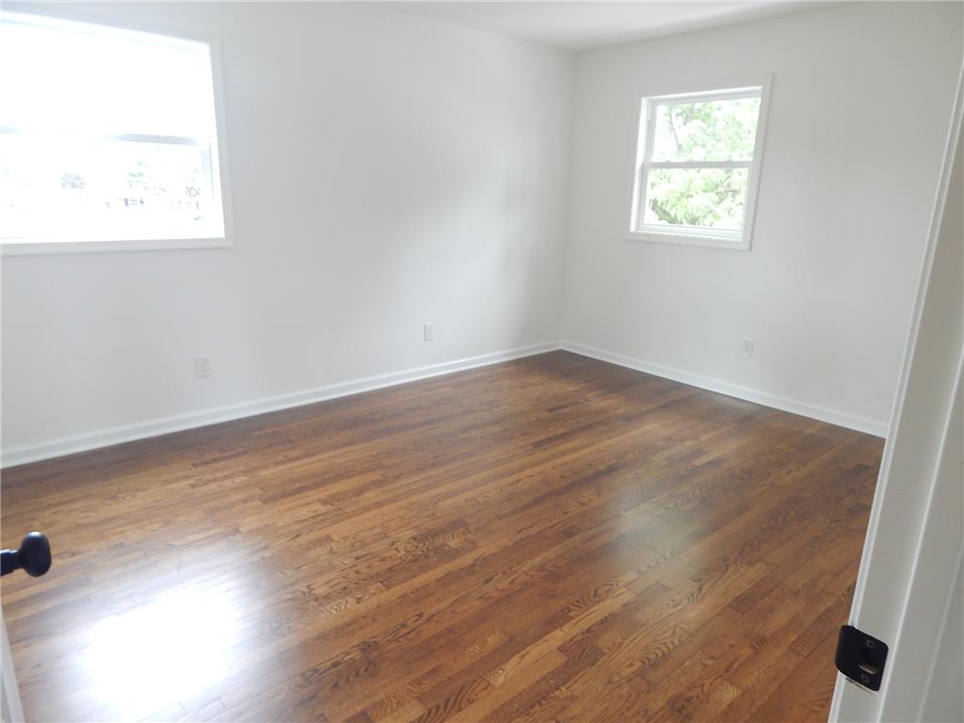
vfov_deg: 61.1
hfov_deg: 76.4
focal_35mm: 22
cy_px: 362
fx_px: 613
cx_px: 482
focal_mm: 4
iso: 220
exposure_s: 1/30
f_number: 3
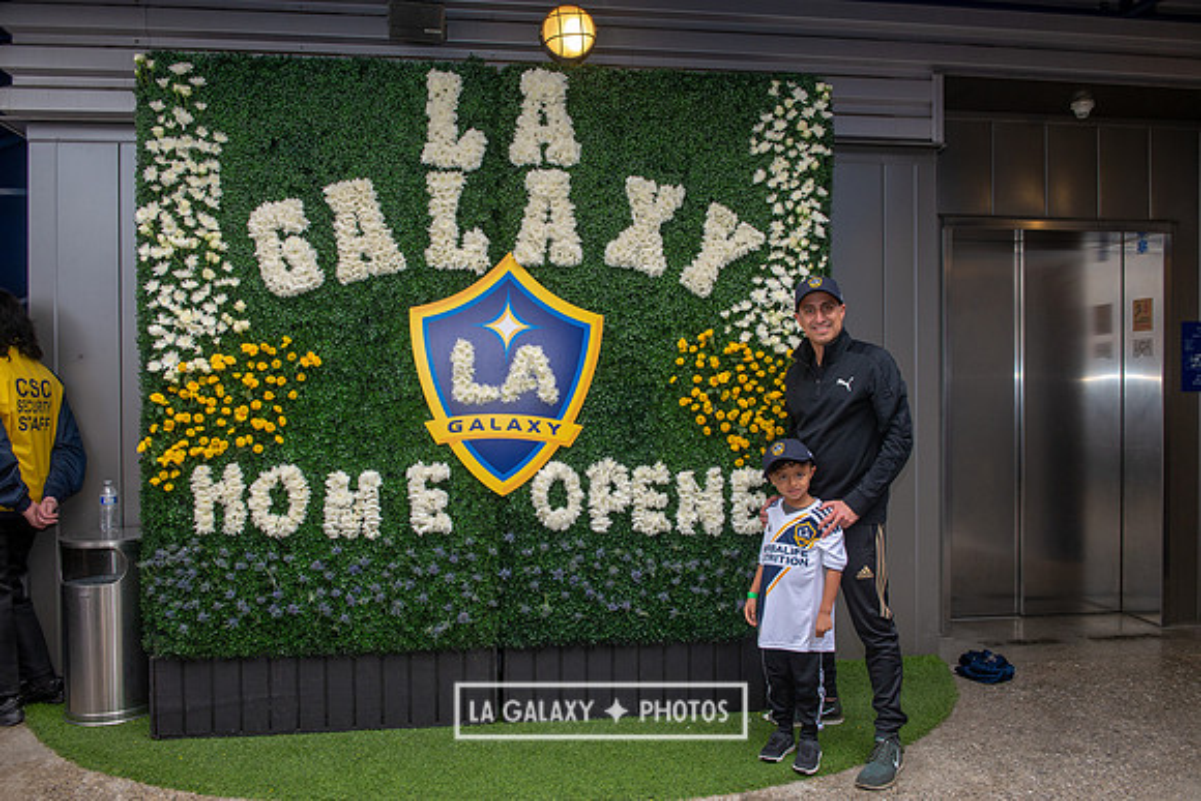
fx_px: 968
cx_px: 600
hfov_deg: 63.6
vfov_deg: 45.0
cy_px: 400
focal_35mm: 29
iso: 500
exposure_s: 1/160
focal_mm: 29
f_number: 6.3
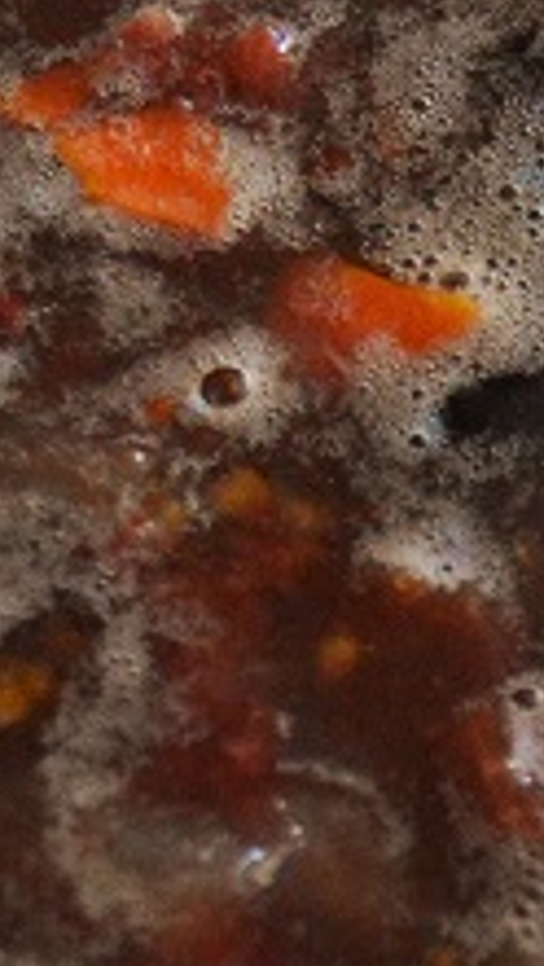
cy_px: 1001
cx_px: 991
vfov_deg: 11.0
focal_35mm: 193
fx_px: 4942
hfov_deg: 6.2
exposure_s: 1/60
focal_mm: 30
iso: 3200
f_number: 4.5
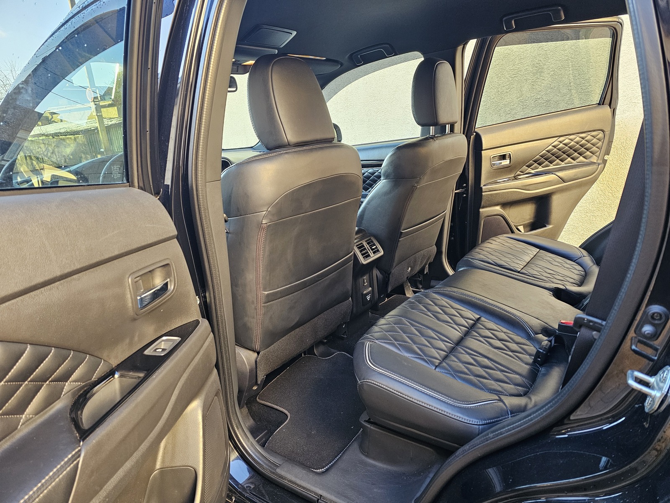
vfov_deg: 58.9
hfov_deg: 73.9
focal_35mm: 23
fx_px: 445
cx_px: 335
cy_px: 252
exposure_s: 1/100
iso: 320
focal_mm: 6.3
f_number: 1.7
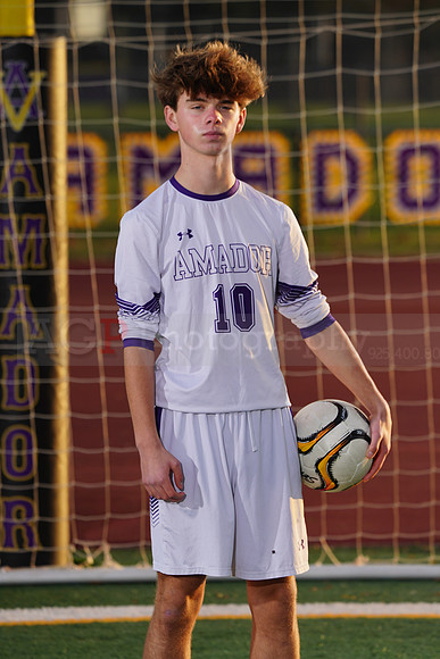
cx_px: 220
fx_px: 5496
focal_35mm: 300
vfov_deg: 6.9
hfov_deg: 4.6
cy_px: 330
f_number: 8
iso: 100
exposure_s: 1/200
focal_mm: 300
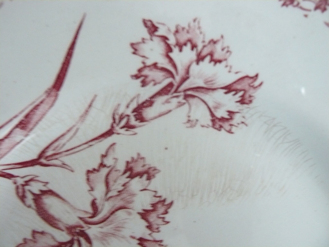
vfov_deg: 39.7
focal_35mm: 36
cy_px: 124
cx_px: 164
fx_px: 342
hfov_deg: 51.4
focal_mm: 6
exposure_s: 1/5
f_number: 2.8
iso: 400
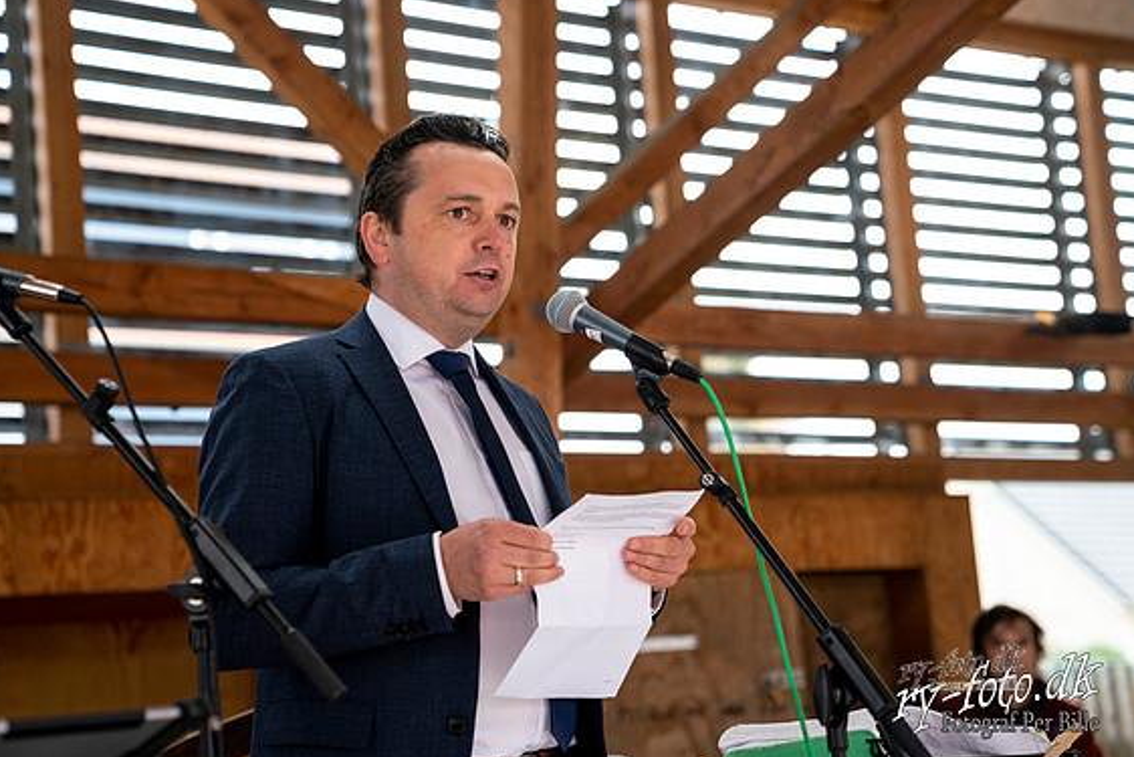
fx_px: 2079
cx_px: 575
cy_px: 378
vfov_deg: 20.6
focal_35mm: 66
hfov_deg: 30.5
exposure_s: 1/320
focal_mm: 64
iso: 400
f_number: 2.8
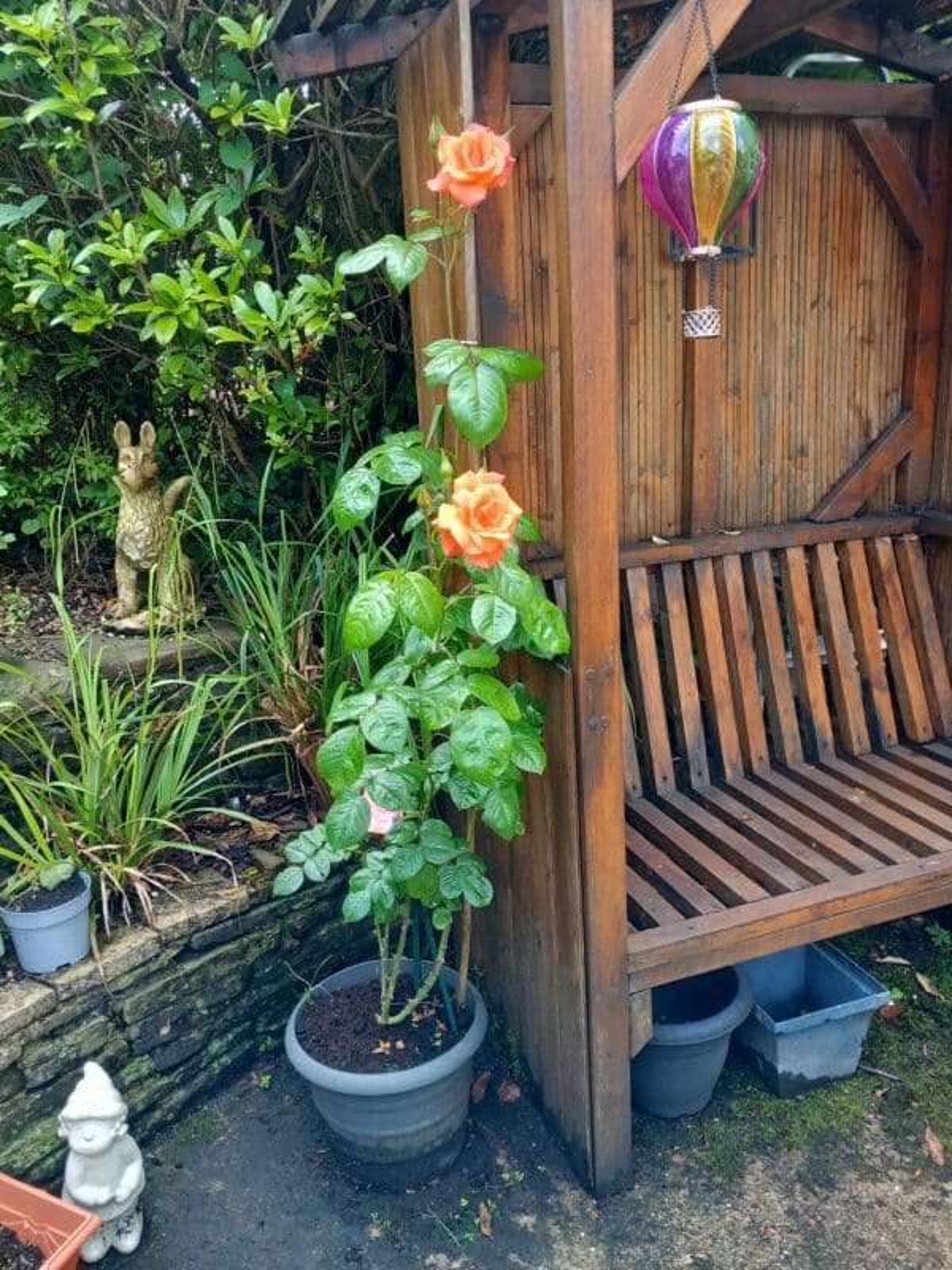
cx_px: 476
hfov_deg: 51.4
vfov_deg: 65.3
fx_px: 990
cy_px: 635
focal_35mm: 27
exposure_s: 1/50
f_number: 1.8
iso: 50
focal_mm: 4
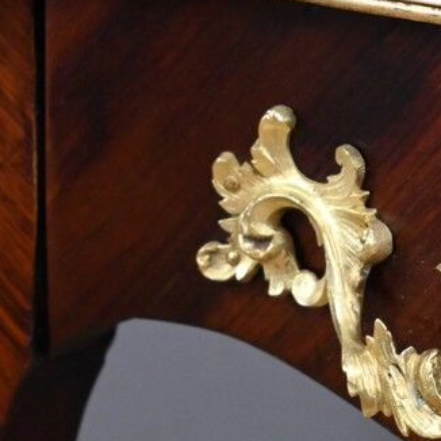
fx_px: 2248
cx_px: 303
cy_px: 261
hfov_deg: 11.2
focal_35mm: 156
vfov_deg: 11.2
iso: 5000
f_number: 6.3
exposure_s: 1/160
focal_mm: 50
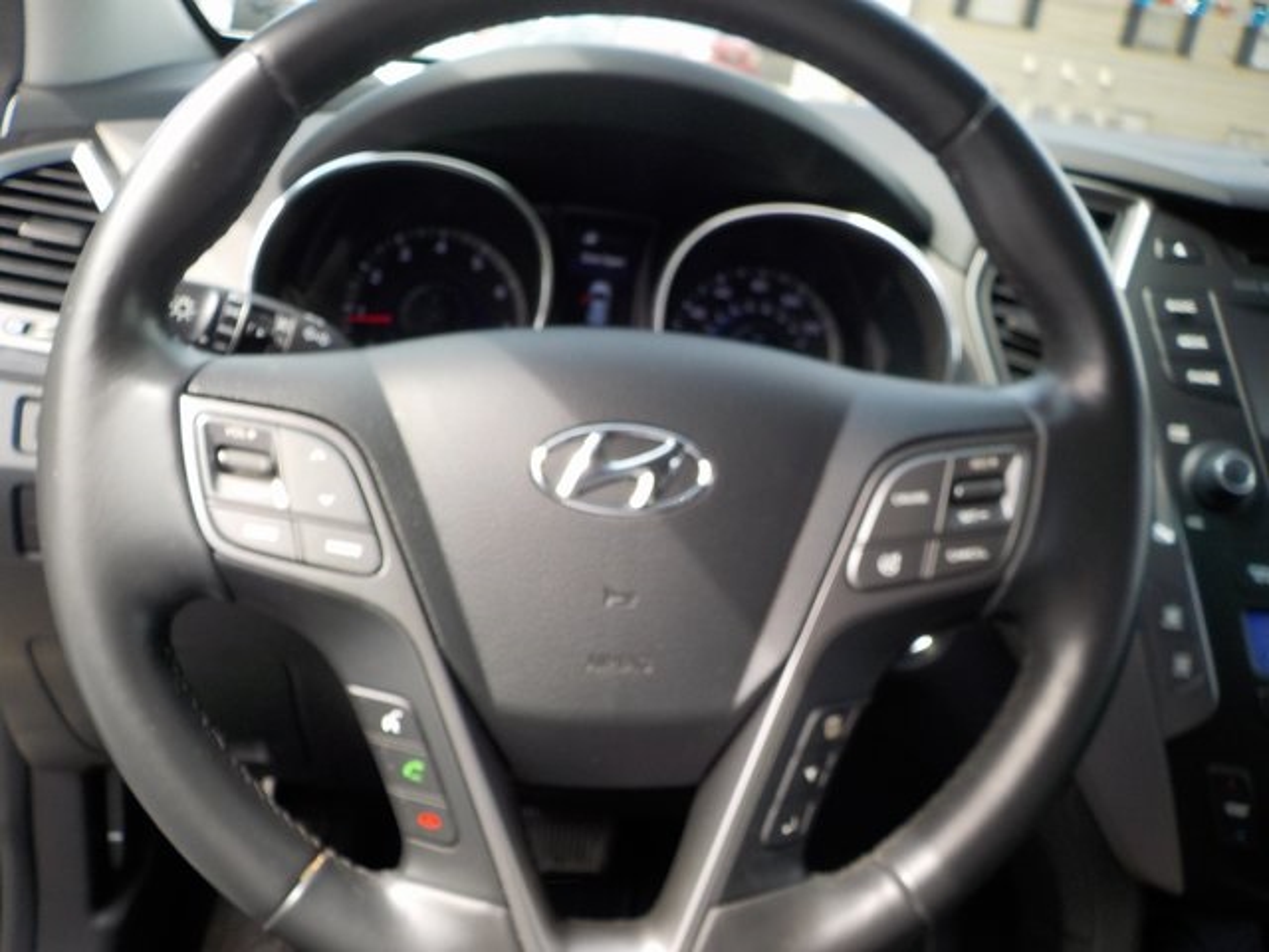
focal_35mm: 30
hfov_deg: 60.0
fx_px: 1100
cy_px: 476
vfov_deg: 46.8
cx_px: 634
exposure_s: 1/160
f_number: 3.3
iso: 125
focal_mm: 4.1
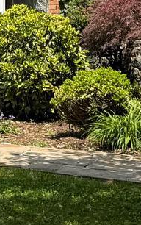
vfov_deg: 12.2
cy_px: 10
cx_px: 1
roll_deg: -0.3
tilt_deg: -2.0
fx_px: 1042
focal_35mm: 170
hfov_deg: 7.7
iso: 80
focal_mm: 6.76
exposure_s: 1/2801
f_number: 1.78
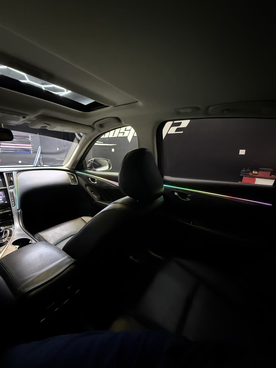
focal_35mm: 14
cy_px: 184
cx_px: 138
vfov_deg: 102.1
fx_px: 149
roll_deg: -2.2
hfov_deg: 85.7
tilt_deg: -10.8
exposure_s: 1/30
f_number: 2.2
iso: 2500
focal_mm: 2.22
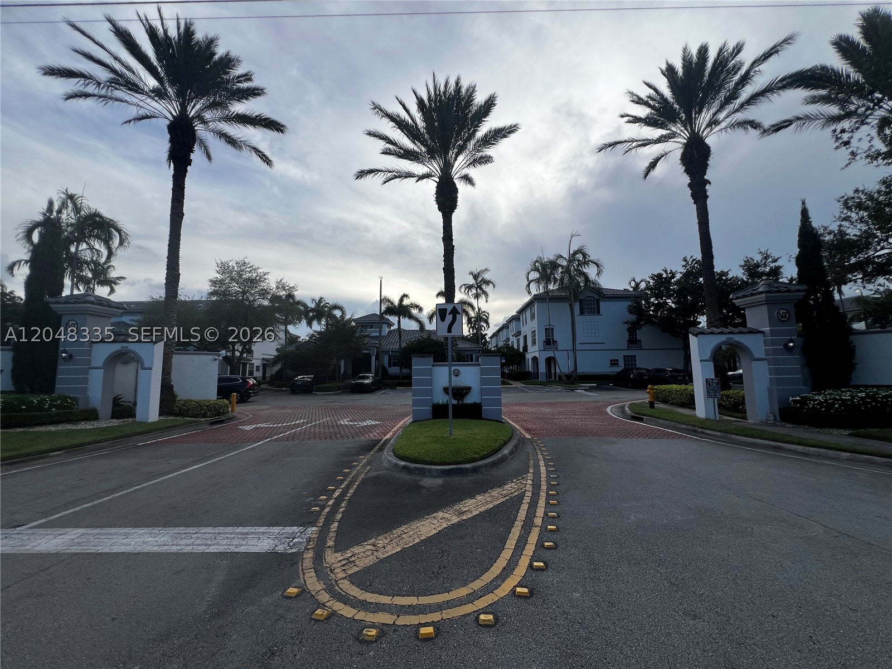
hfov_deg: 106.2
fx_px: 335
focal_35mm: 13
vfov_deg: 89.9
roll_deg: +1.1
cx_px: 446
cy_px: 334
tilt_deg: +8.4
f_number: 1.8
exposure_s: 1/903
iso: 32
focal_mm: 1.57
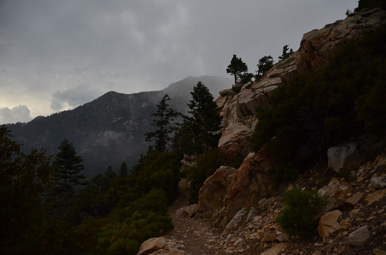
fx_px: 289
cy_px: 128
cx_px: 193
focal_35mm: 27
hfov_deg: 67.5
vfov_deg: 47.7
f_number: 3.5
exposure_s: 1/4000
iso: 800
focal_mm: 18
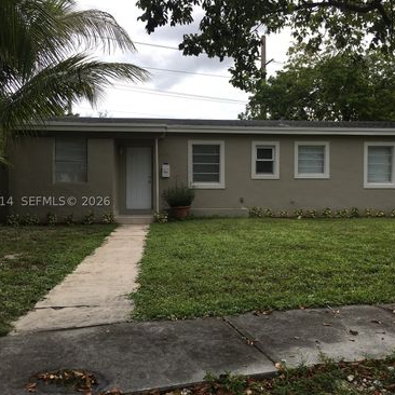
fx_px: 452
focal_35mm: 35
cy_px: 201
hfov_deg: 47.2
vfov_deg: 47.2
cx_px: 214
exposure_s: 1/625
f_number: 2.2
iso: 25
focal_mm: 4.15
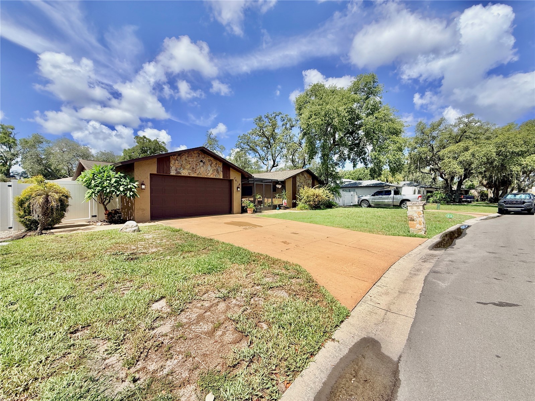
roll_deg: +0.6
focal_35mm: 14
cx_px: 268
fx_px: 216
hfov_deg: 102.1
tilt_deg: +0.1
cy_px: 200
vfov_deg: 85.7
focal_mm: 2.22
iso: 50
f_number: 2.2
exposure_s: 1/2237
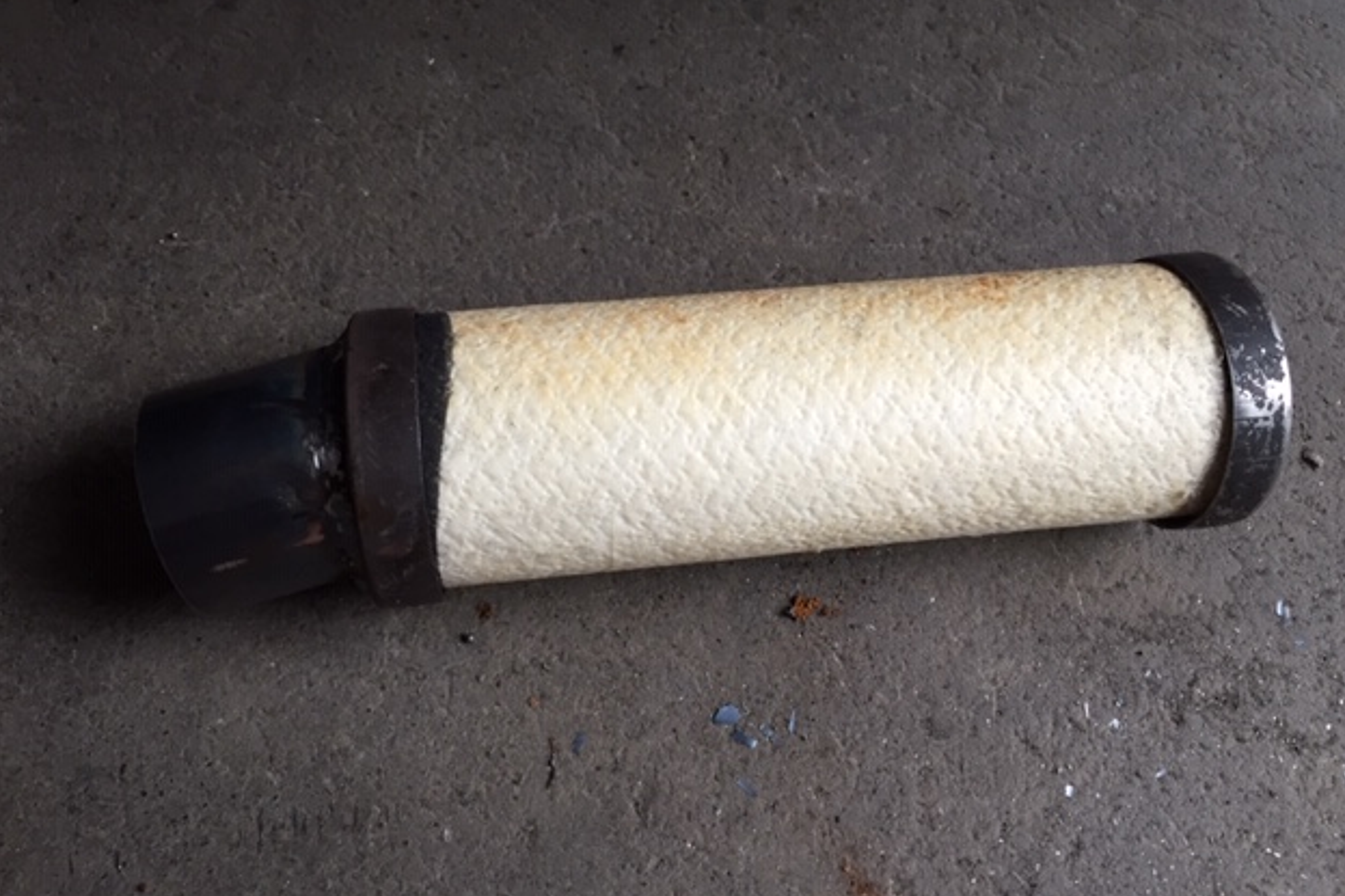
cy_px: 408
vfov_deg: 42.3
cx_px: 669
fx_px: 1158
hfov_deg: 60.3
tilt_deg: -63.0
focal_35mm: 31
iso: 64
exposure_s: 1/30
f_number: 2.2
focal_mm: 4.15
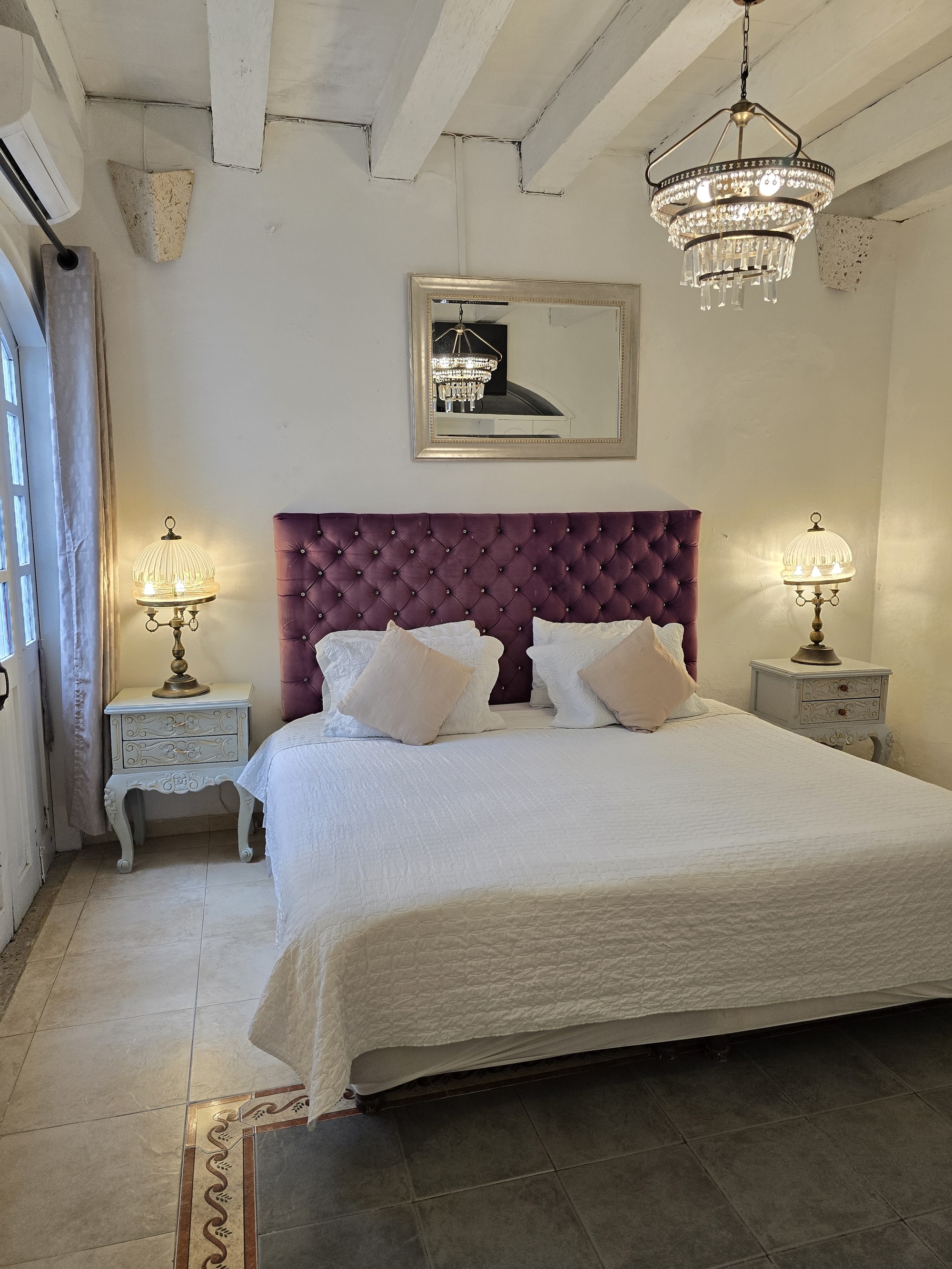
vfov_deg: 73.9
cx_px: 476
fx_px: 843
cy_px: 634
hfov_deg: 58.9
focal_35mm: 23
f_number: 1.7
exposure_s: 1/120
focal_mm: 6.3
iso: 320
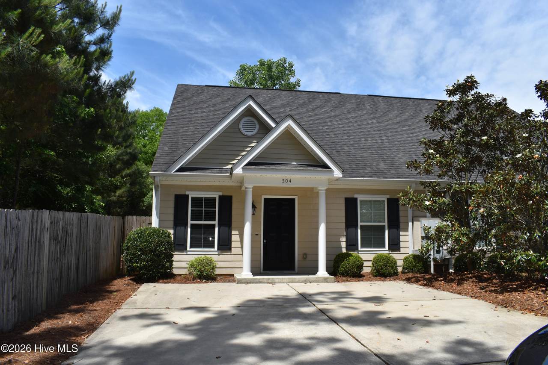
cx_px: 274
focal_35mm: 27
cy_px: 182
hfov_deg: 67.4
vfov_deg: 48.0
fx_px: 411
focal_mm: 18
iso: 100
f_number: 10
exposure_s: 1/200
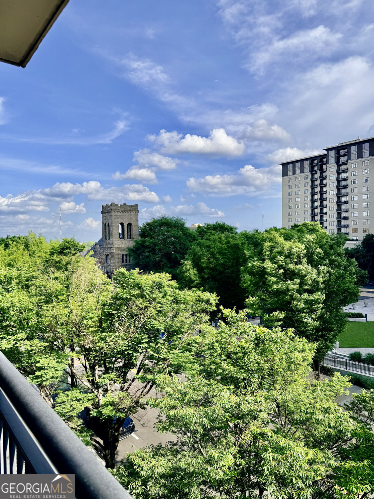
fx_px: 346
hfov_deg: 56.8
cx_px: 187
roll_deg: +0.3
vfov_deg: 71.6
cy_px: 250
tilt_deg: +0.0
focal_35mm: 24
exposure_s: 1/4405
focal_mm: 6.76
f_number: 1.78
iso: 80
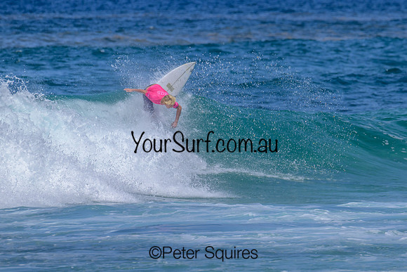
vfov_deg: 1.6
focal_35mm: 837
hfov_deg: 2.5
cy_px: 159
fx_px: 9470
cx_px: 254
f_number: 11
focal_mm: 620
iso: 560
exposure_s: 1/2000
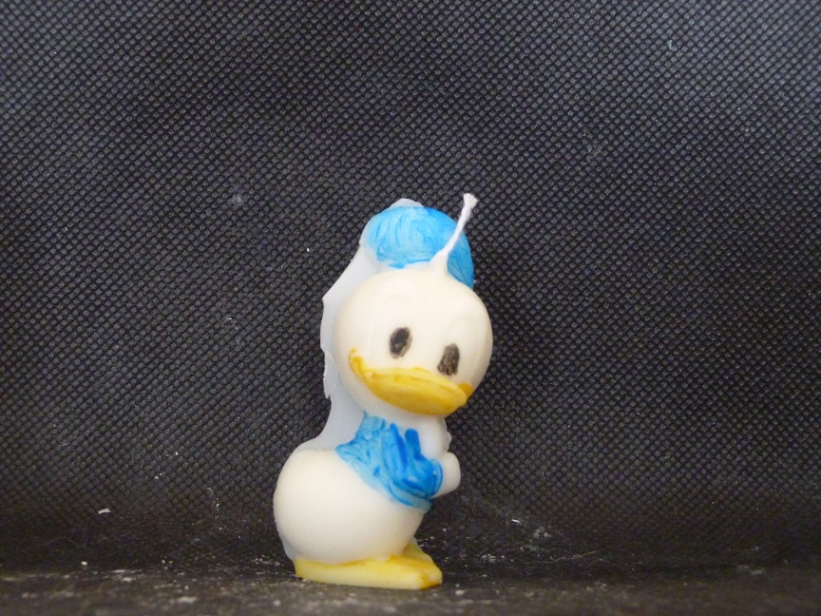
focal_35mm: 58
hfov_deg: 33.2
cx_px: 410
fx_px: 1376
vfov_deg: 25.2
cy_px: 308
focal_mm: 10.5
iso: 800
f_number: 3.2
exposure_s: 1/10
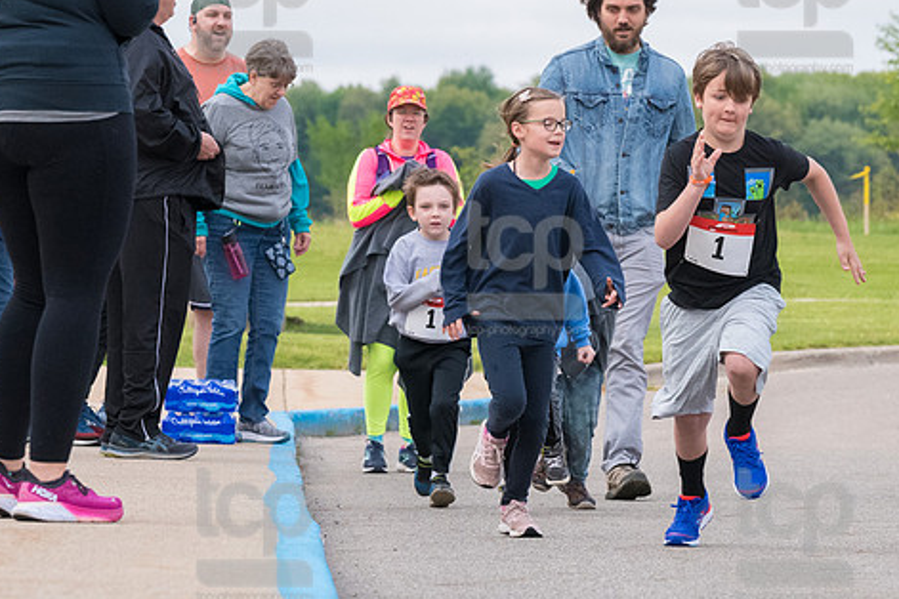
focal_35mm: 267
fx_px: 6667
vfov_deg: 5.1
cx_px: 525
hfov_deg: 7.7
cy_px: 269
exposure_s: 1/1250
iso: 3200
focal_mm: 145
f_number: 7.1
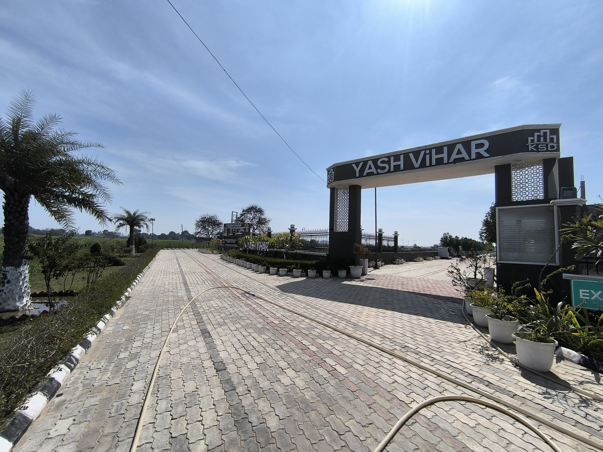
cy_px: 226
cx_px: 302
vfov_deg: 78.1
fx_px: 279
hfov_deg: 94.5
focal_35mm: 16
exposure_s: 1/5765
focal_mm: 1.65
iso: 50
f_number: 2.2
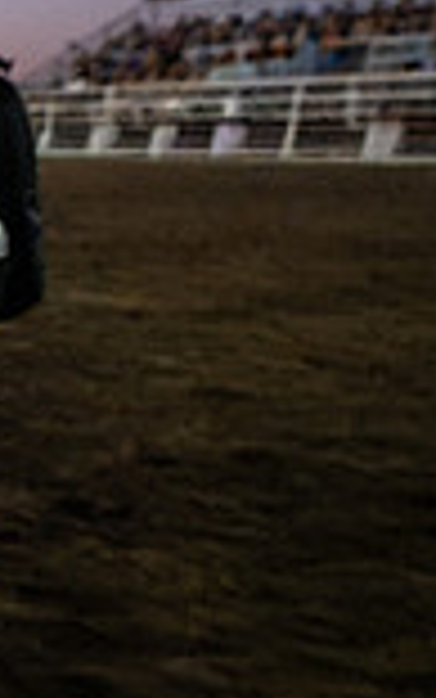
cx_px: -915
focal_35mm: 68
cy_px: 418
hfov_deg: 11.0
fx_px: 1292
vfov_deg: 30.1
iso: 6400
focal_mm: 14
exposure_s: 1/800
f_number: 4
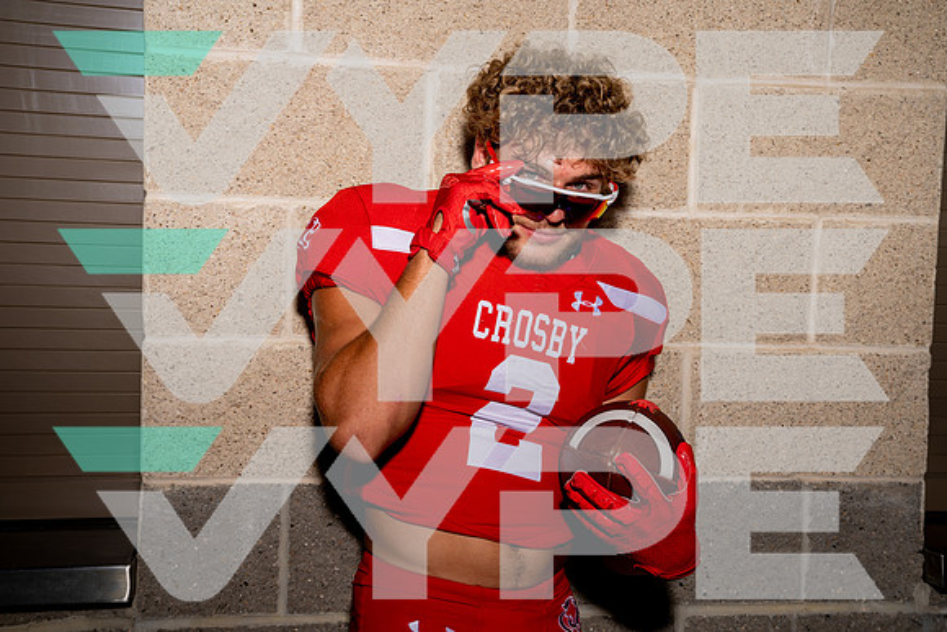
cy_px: 316
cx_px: 474
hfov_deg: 41.9
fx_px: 1237
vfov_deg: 28.7
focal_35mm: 47
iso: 100
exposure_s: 1/250
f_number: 8
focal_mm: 47
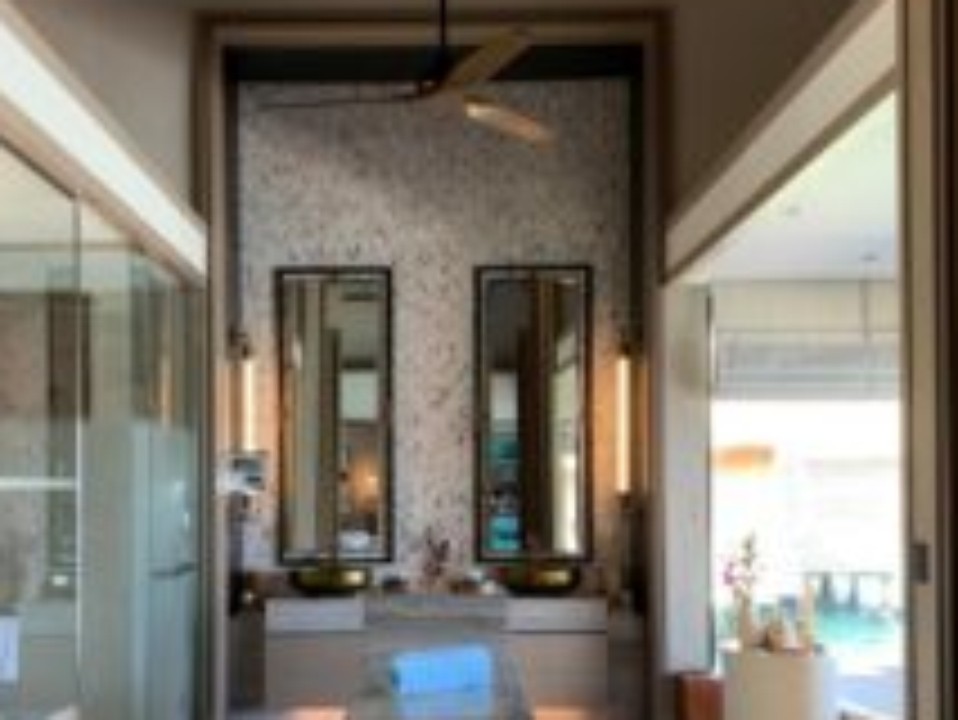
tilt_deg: +1.4
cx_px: 409
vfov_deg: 32.7
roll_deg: -1.1
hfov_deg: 42.8
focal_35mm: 44
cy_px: 472
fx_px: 1218
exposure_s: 1/50
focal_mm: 4.25
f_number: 1.8
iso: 50
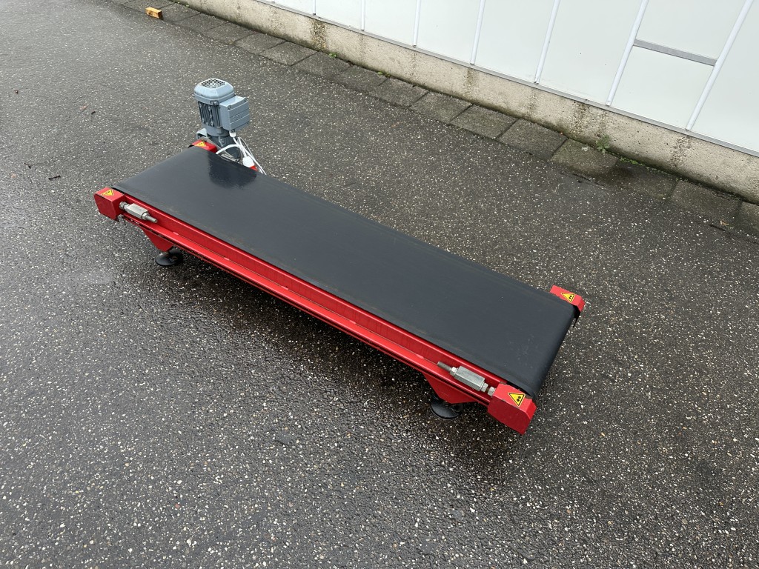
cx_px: 380
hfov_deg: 71.6
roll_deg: -1.8
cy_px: 284
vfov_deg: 56.8
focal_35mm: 24
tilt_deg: -43.1
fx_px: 526
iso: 125
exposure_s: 1/121
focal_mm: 6.86
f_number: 1.78
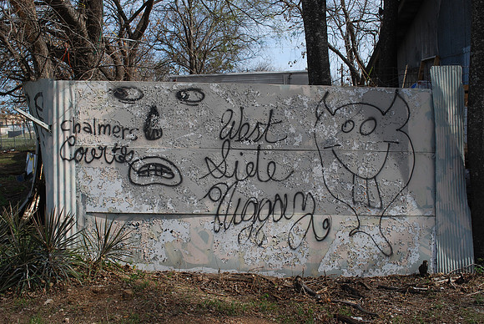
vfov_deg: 32.0
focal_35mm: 42
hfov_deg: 46.4
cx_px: 242
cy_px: 162
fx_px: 565
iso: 180
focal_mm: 28
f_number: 10
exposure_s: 1/250
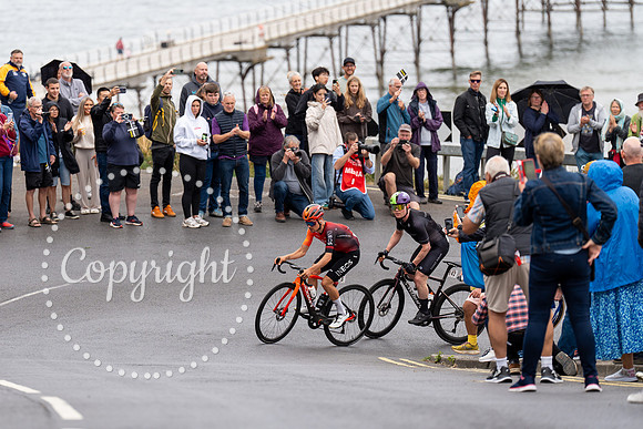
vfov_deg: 6.6
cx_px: 285
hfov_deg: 9.8
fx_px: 3745
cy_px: 190
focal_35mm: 210
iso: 320
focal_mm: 188
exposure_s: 1/1000
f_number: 3.5
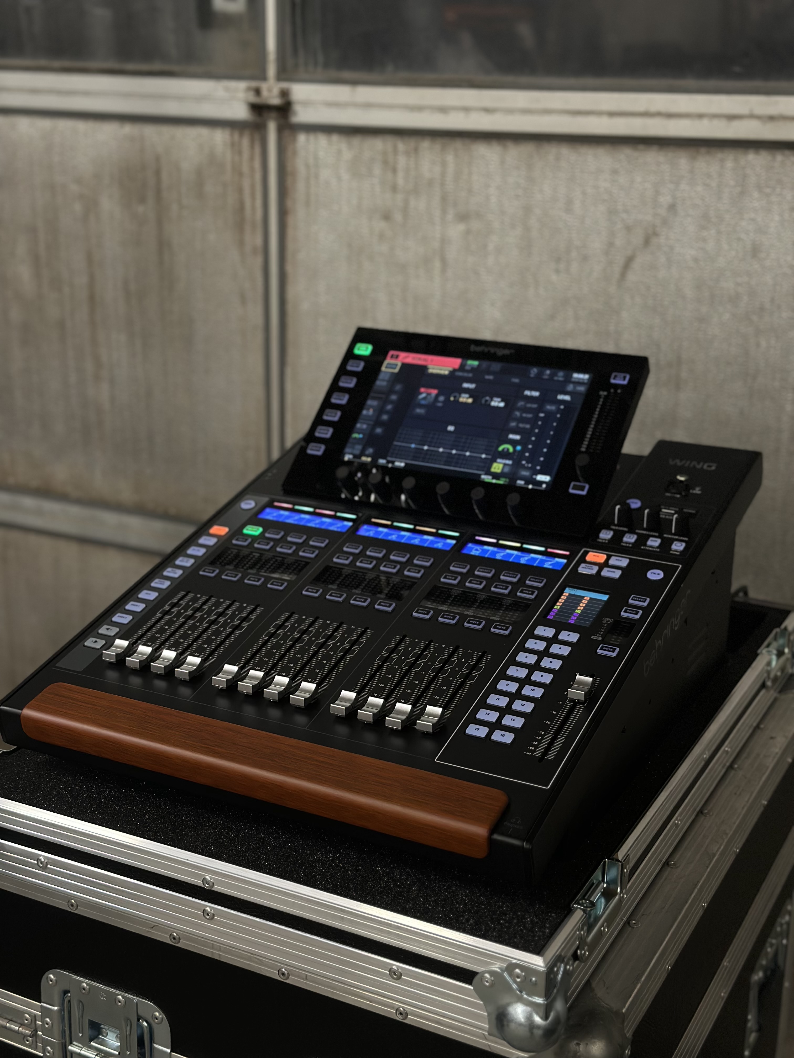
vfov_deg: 39.7
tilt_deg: -18.0
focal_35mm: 48
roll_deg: -0.4
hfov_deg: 30.3
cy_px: 529
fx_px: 1468
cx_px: 397
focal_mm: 6.86
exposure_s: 1/50
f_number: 1.78
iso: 320
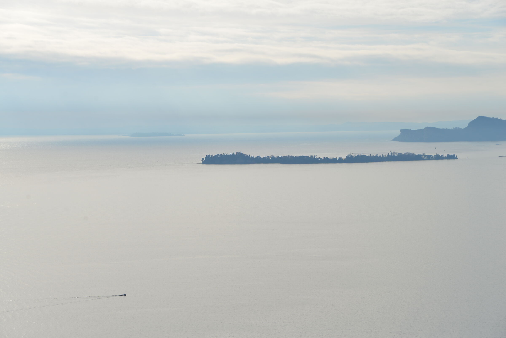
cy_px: 169
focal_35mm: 95
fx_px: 1336
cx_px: 253
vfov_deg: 14.4
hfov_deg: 21.5
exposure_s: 1/1000
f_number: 8
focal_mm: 95
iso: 160
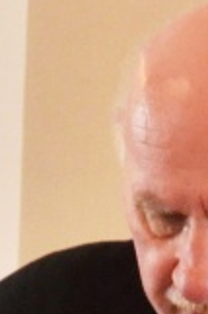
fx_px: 6879
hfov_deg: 1.7
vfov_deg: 2.6
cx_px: 134
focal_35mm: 792
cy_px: 314
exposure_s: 1/125
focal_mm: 85
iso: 2500
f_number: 11
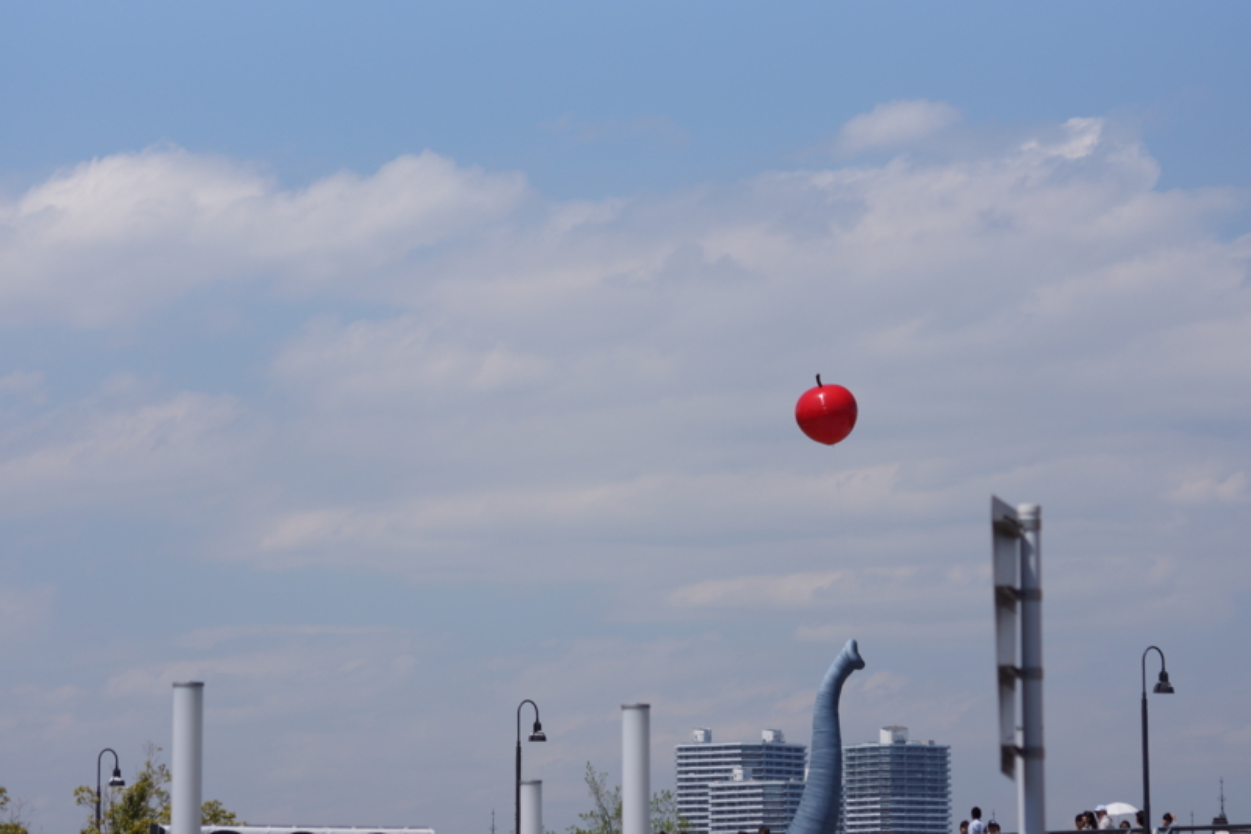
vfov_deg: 7.0
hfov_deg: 10.6
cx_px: 626
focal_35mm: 195
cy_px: 417
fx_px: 6774
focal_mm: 130
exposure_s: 1/1250
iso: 100
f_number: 5.6
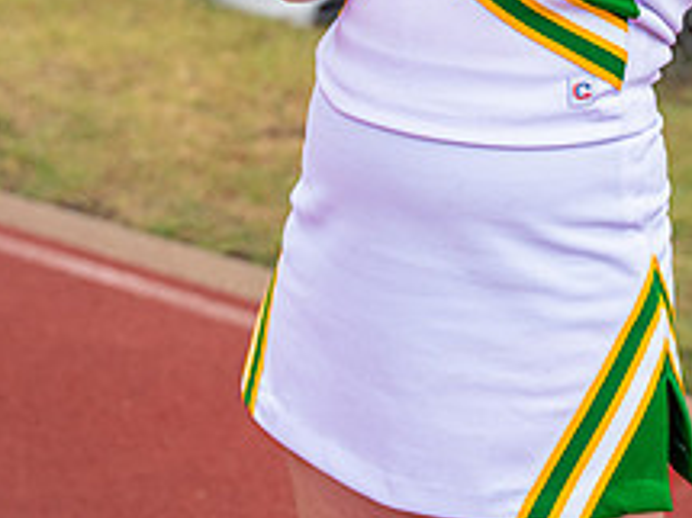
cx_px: 529
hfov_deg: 15.7
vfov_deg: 11.4
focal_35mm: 125
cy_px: -212
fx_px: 2497
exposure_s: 1/1250
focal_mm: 39.7
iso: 320
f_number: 2.8
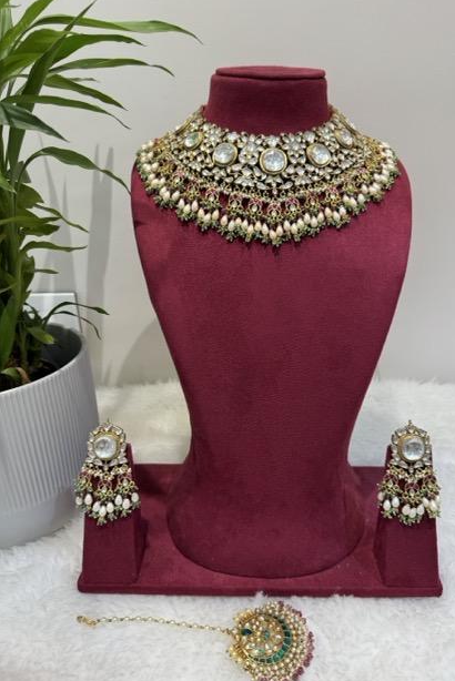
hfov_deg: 49.5
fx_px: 492
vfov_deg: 69.4
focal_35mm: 26
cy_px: 350
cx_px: 247
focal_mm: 6.76
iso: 64
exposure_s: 1/100
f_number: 1.78
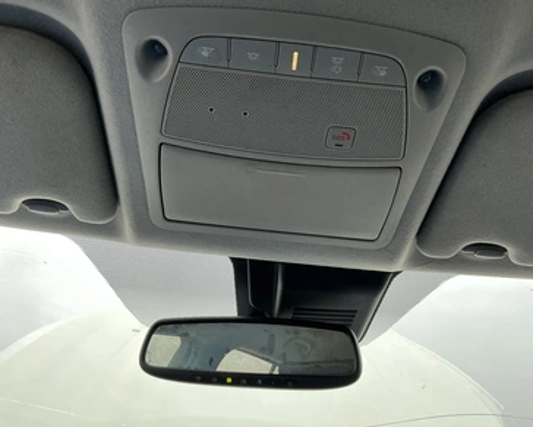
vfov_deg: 48.6
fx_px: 474
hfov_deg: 58.7
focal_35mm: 30
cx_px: 274
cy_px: 211
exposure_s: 1/113
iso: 64
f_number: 1.8
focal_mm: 3
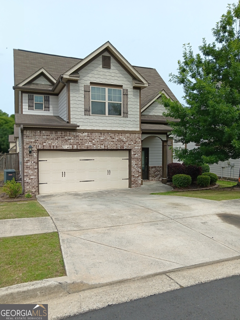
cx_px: 120
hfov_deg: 53.1
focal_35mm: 26
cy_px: 160
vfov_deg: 67.3
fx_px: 240
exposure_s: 1/1000
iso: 20
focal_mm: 3.98
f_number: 1.8
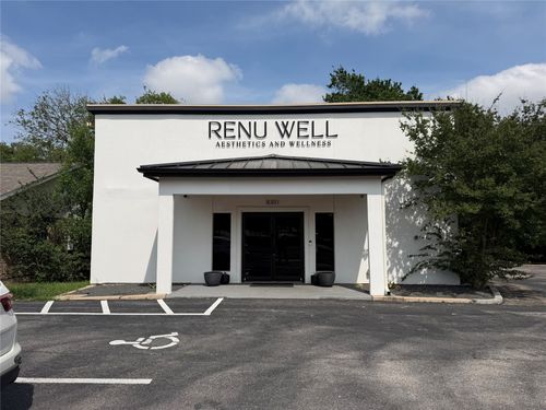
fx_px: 379
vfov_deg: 56.8
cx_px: 273
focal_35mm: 24
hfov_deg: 71.6
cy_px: 205
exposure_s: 1/9091
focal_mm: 6.76
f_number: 1.78
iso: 80
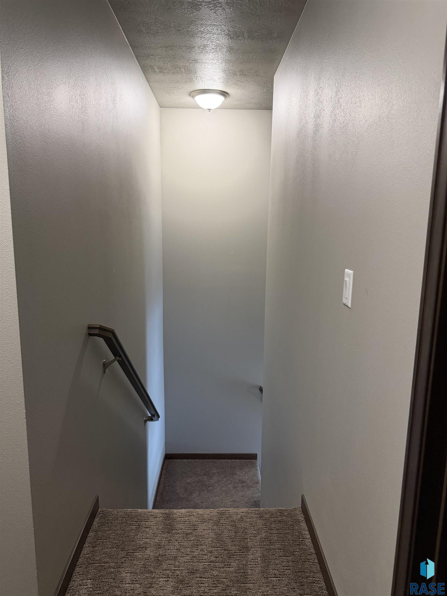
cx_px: 224
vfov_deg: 71.6
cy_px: 298
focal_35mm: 24
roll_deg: -1.2
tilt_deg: -10.4
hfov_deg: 56.8
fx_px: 413
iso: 320
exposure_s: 1/60
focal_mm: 6.76
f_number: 1.78
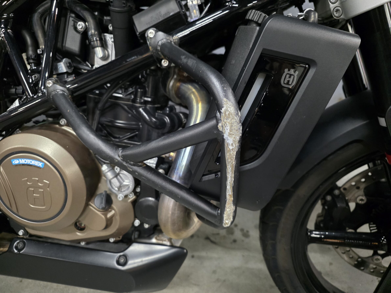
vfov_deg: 58.9
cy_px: 146
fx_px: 260
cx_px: 196
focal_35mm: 23
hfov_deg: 73.9
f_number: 1.7
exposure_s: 1/50
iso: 2000
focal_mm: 6.25
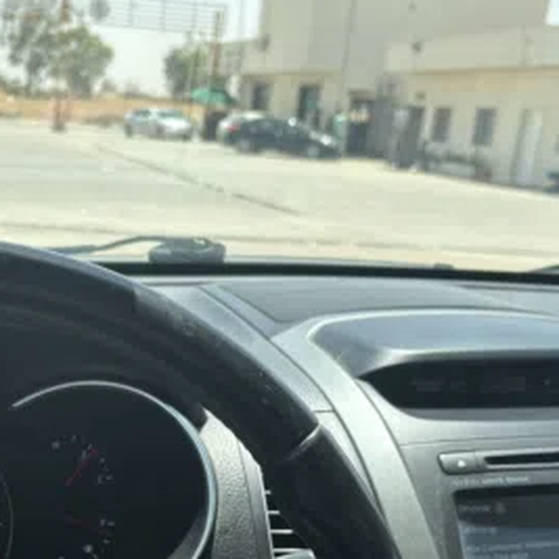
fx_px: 1005
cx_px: 124
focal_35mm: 55
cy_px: 477
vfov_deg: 30.1
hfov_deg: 30.4
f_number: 1.6
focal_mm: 5.96
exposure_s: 1/861
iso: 50
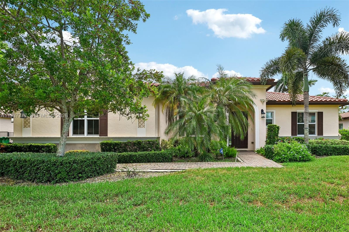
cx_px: 174
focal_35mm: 20
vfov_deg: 61.9
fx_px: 194
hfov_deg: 84.0
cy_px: 116
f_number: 8
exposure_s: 1/80
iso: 100
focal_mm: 20
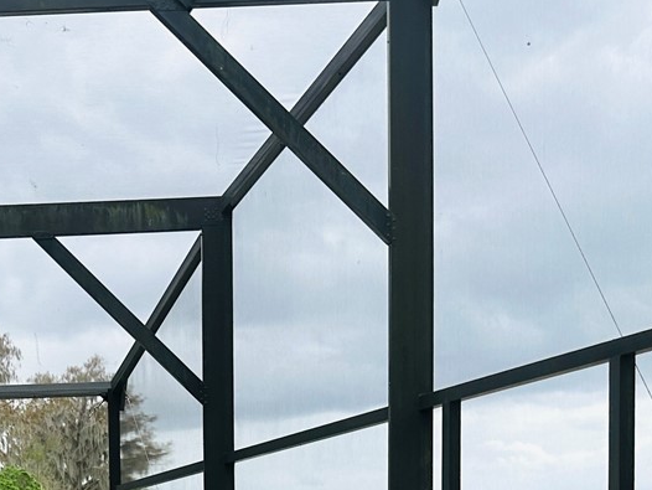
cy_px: 698
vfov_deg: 18.3
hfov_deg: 25.3
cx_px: -14
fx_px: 1376
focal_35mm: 73
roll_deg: +1.2
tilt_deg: -3.6
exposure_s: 1/962
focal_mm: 6.86
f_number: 1.78
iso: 80
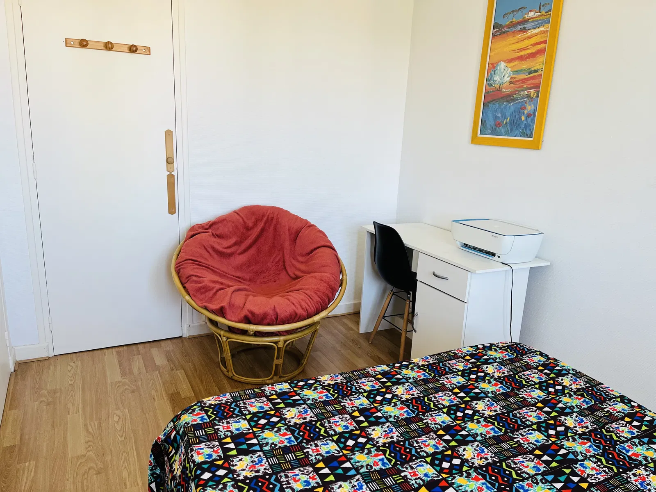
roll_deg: -3.0
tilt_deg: -14.7
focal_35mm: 26
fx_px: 493
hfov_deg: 67.3
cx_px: 328
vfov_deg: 53.1
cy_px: 246
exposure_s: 1/121
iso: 125
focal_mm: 5.1
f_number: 1.6
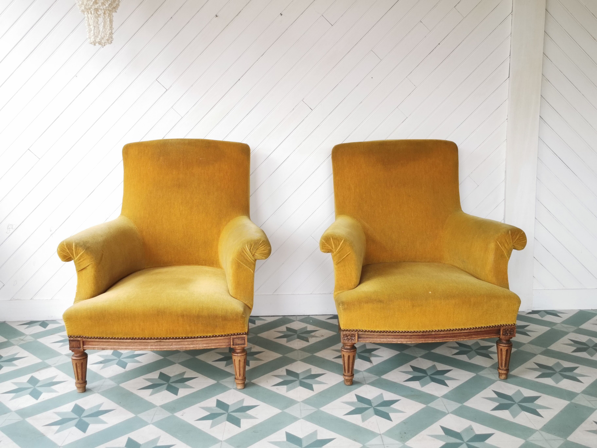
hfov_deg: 51.4
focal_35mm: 36
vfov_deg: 39.7
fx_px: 621
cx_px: 298
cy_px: 224
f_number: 1.6
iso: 50
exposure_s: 1/158
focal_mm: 5.56
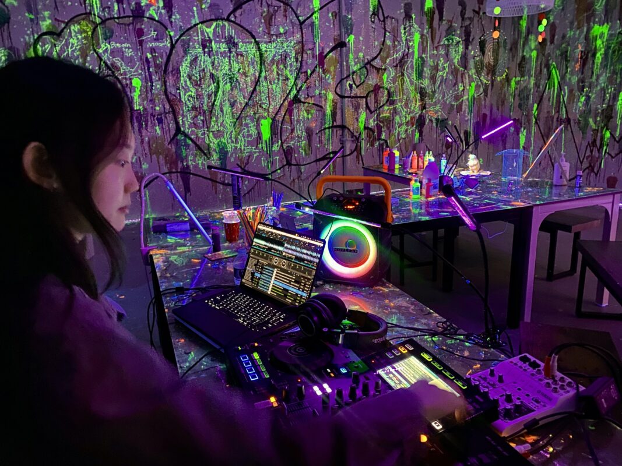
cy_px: 233
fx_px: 467
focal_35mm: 26
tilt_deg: -16.5
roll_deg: +1.6
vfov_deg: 53.1
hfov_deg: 67.3
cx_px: 311
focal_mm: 4.25
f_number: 1.8
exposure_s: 1/8
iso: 500
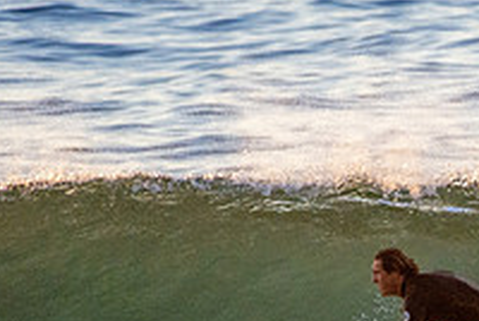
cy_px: 358
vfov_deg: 0.6
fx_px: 28929
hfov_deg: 0.9
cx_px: 433
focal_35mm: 2171
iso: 1400
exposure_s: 1/2000
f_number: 5.6
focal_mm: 500
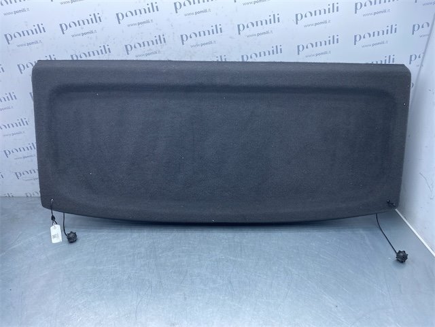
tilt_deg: -28.0
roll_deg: -0.6
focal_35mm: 26
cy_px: 164
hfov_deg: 67.3
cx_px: 218
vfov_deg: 53.1
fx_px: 327
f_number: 1.8
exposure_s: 1/436
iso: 32
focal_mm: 4.25
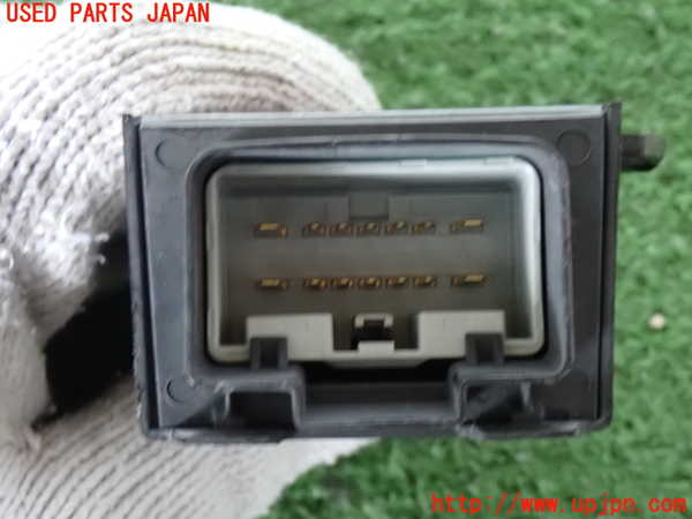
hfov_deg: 29.0
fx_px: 1339
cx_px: 346
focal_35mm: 67
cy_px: 260
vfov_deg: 21.9
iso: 1600
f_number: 3.8
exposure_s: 1/15
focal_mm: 11.88
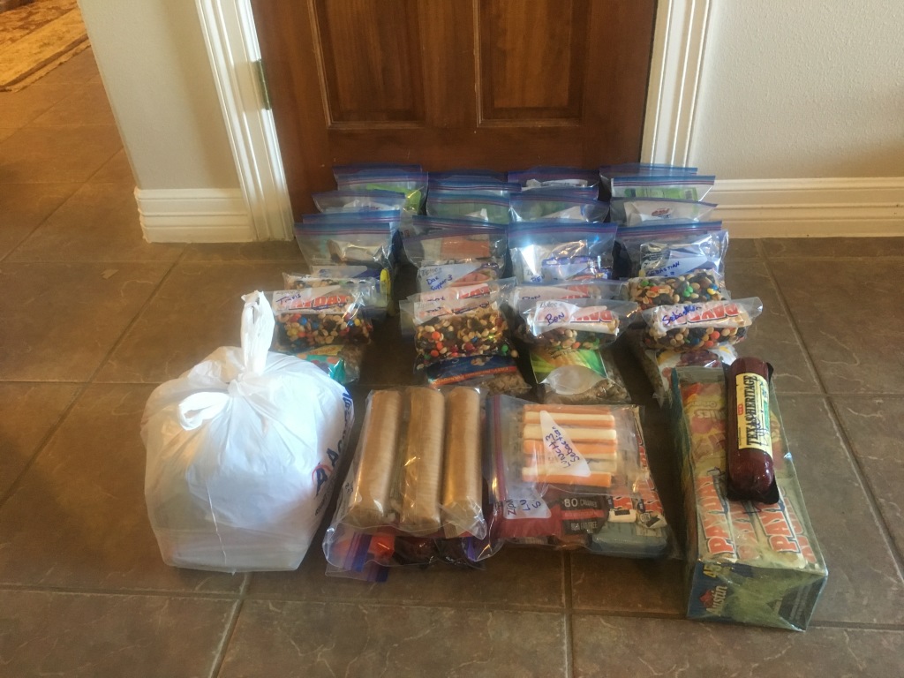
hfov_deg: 61.7
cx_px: 452
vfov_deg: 48.2
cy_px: 339
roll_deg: +6.4
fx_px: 757
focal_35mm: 29
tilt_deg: -36.8
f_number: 2.2
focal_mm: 4.15
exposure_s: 1/20
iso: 200
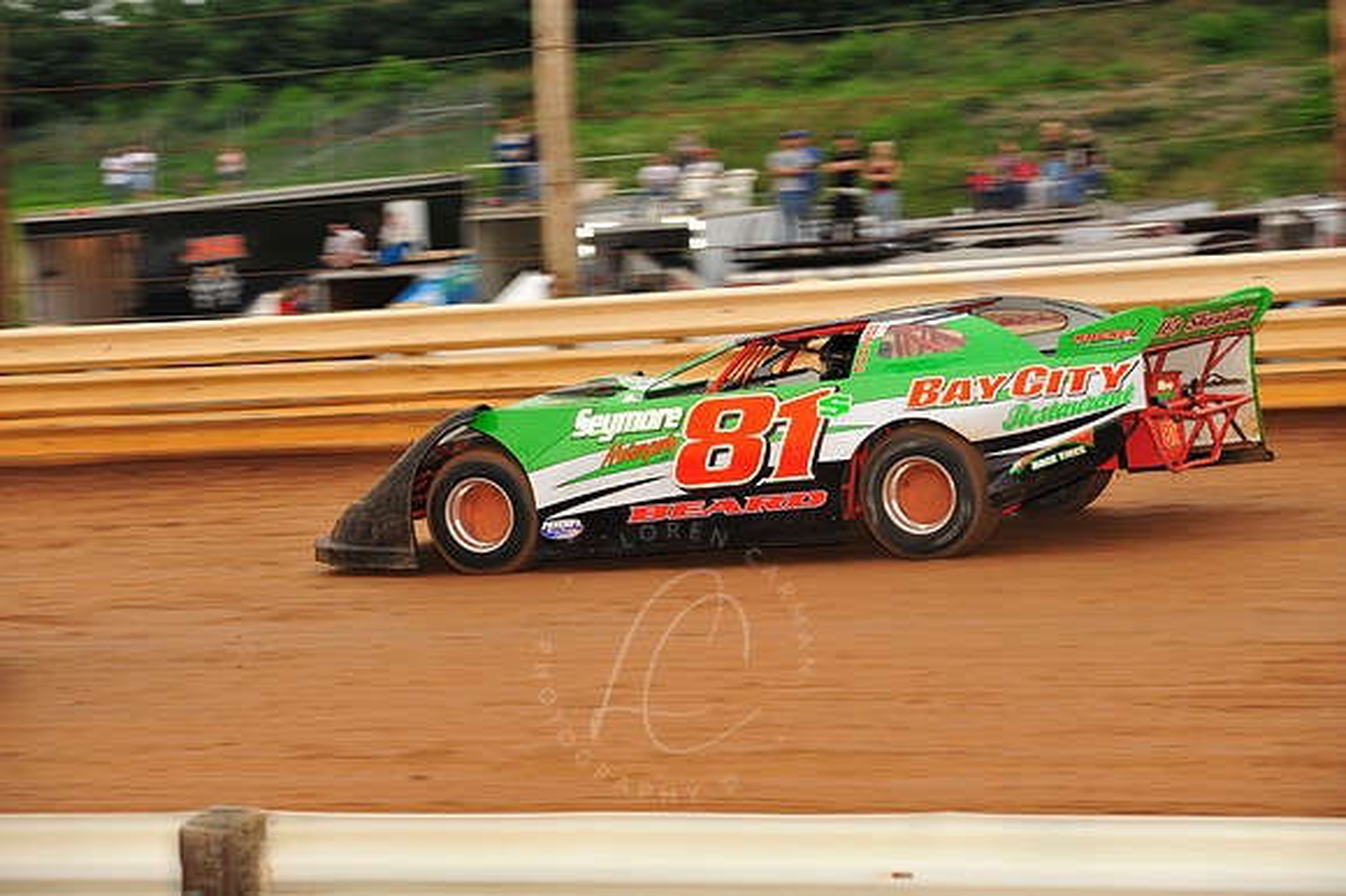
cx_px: 673
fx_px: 5044
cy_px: 448
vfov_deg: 10.1
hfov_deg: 15.2
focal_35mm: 135
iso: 640
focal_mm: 135
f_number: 7.1
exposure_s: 1/320
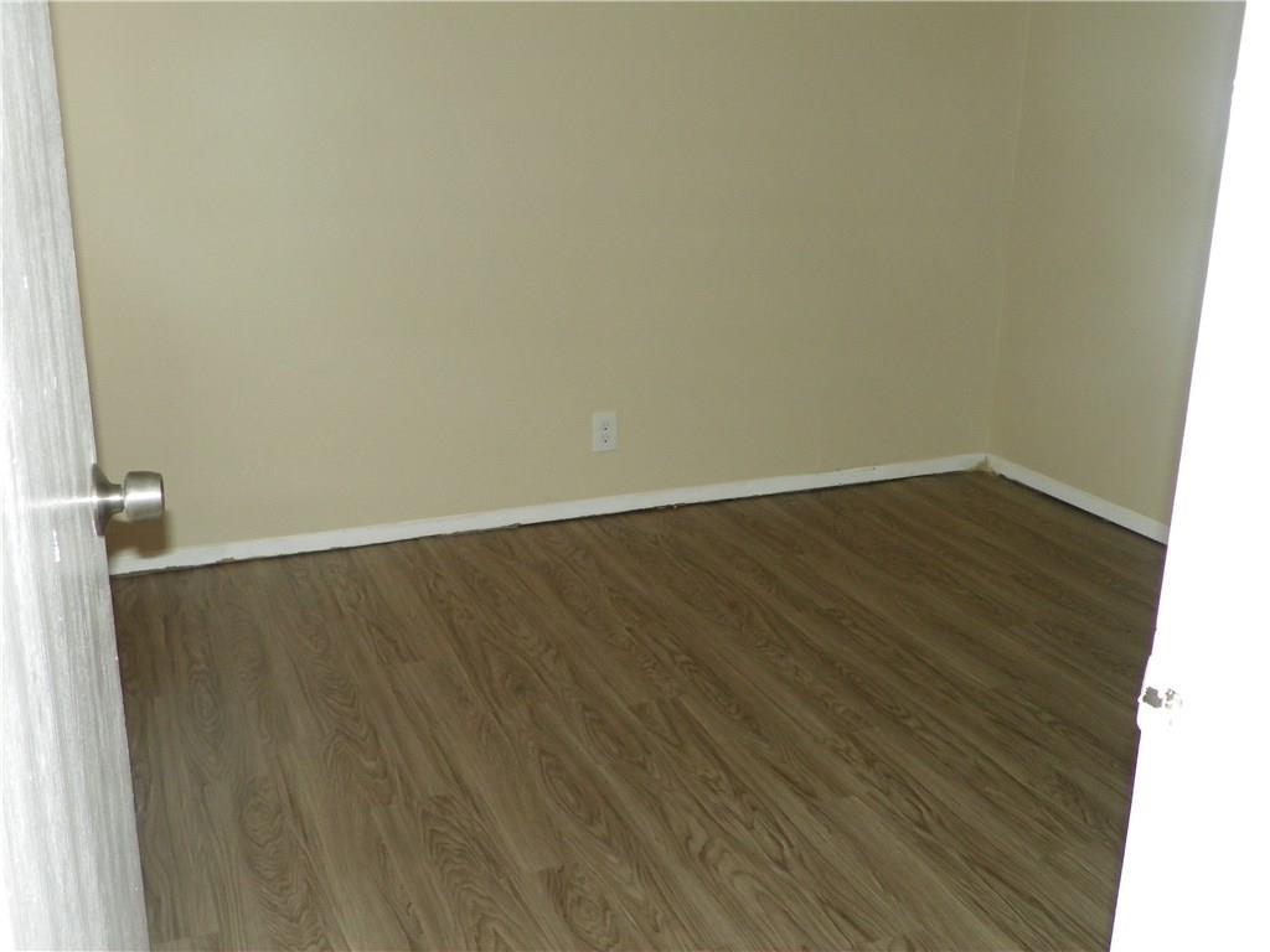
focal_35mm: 35
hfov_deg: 52.6
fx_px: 1284
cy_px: 476
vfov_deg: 40.7
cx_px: 635
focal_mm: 6.2
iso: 200
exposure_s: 1/125
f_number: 3.2
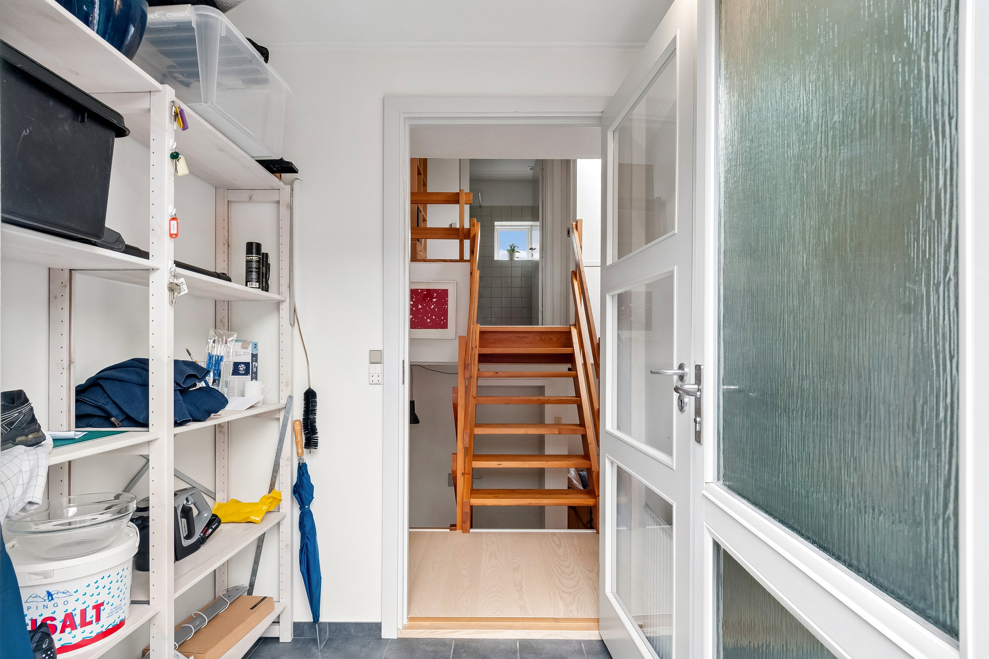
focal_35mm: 18
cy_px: 330
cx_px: 494
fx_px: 494
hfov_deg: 90.0
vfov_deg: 67.4
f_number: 10
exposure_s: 1/10
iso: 400
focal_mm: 12
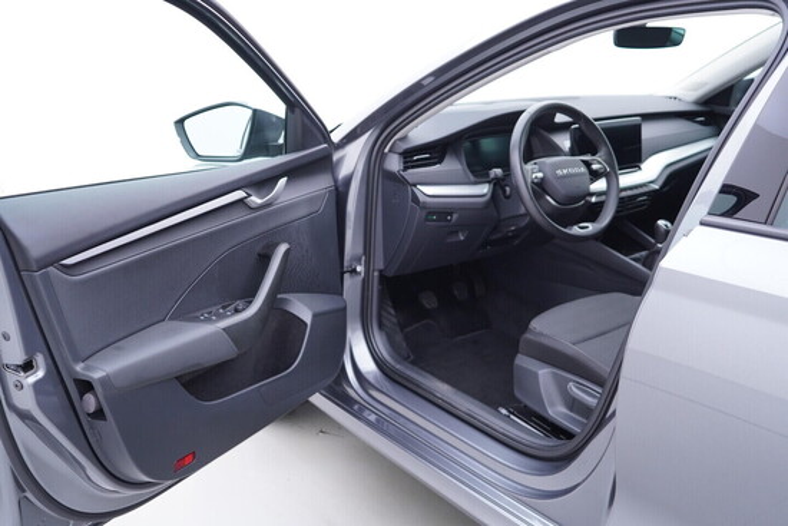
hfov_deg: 53.1
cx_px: 394
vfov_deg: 36.9
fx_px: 788
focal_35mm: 36
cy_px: 263
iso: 250
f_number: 2.8
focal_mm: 24
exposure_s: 1/40
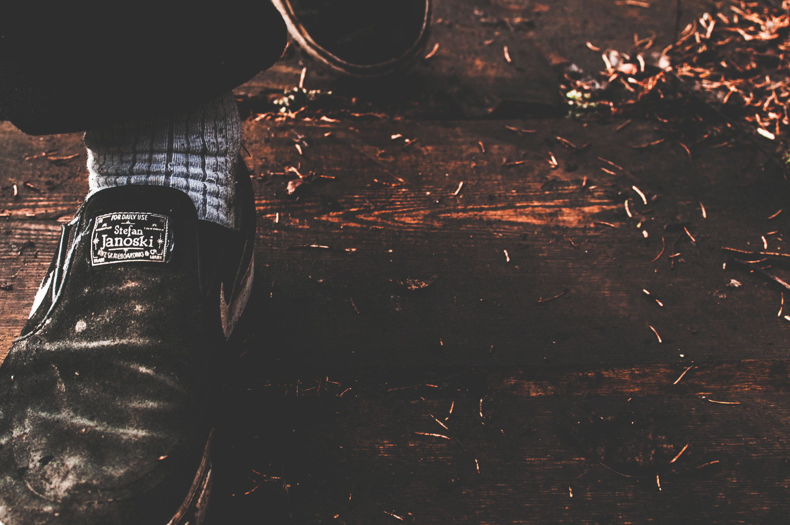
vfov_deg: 17.3
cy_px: 252
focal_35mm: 79
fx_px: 1727
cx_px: 250
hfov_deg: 25.6
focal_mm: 35
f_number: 4.5
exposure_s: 1/125
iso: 200
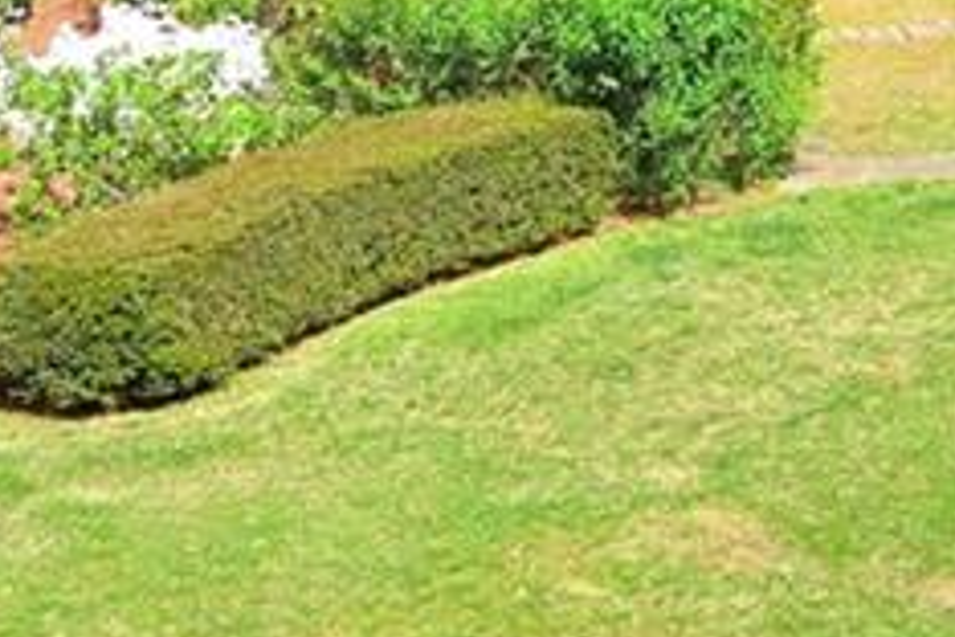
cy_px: -286
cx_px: 959
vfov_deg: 10.5
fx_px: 3369
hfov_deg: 15.8
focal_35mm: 127
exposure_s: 1/793
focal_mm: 10.57
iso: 100
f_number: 2.8
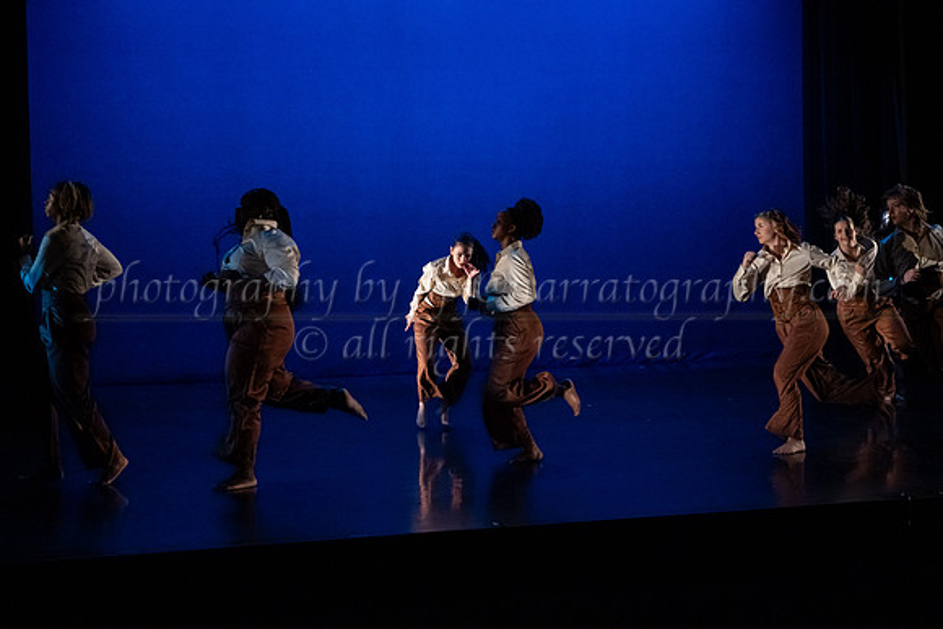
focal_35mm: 52
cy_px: 314
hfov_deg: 38.2
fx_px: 1362
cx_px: 472
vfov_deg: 26.0
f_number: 3.5
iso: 4000
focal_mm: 52
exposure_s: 1/400
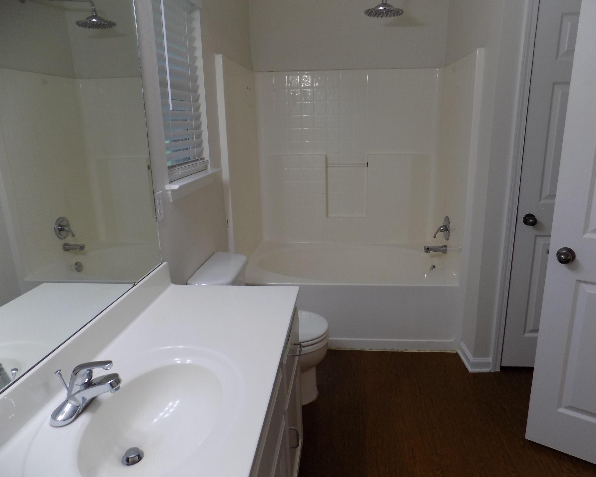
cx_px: 307
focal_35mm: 24
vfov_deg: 58.8
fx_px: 423
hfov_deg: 70.3
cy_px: 238
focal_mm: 4
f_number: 3.1
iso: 100
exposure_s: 1/30
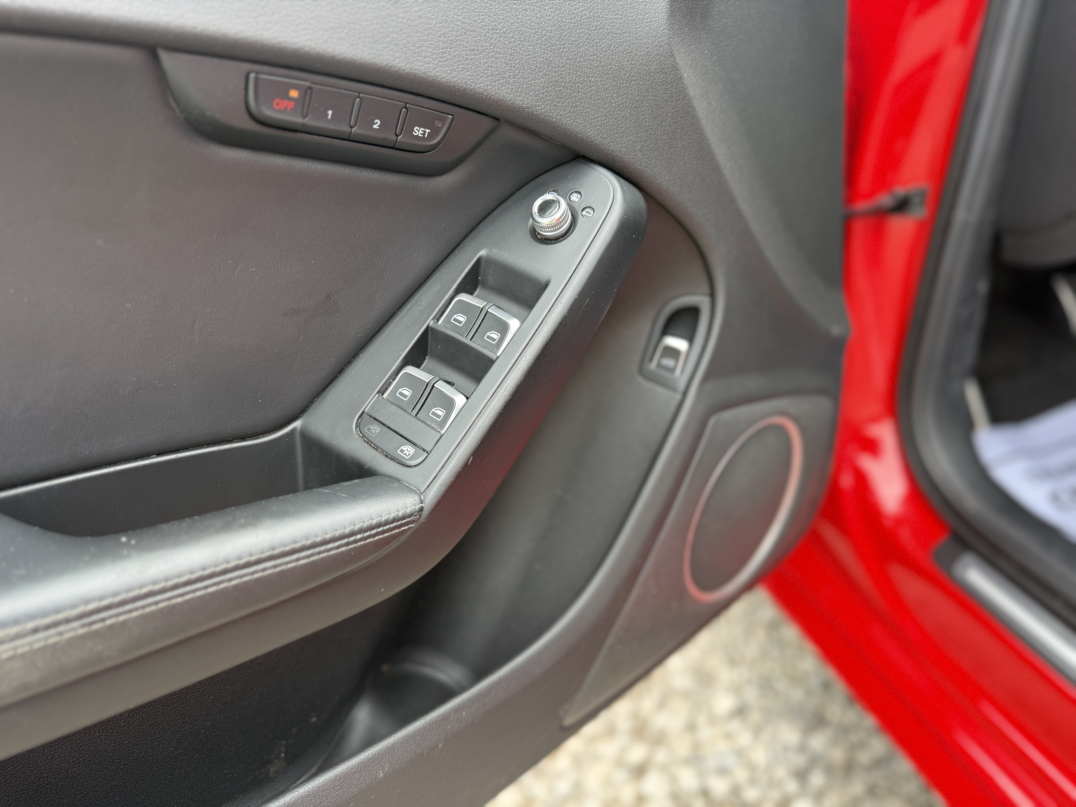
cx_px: 538
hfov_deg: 71.6
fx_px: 746
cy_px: 404
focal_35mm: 24
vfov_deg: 56.8
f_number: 1.78
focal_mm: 6.76
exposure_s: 1/152
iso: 80
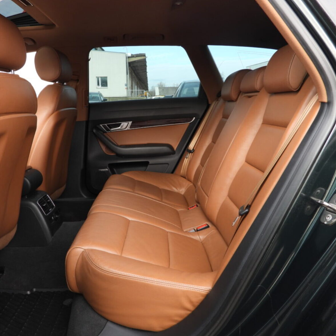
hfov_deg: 55.5
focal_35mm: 29
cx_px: 146
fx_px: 318
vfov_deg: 55.6
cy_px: 168
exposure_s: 1/125
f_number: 2.8
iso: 100
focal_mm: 4.3
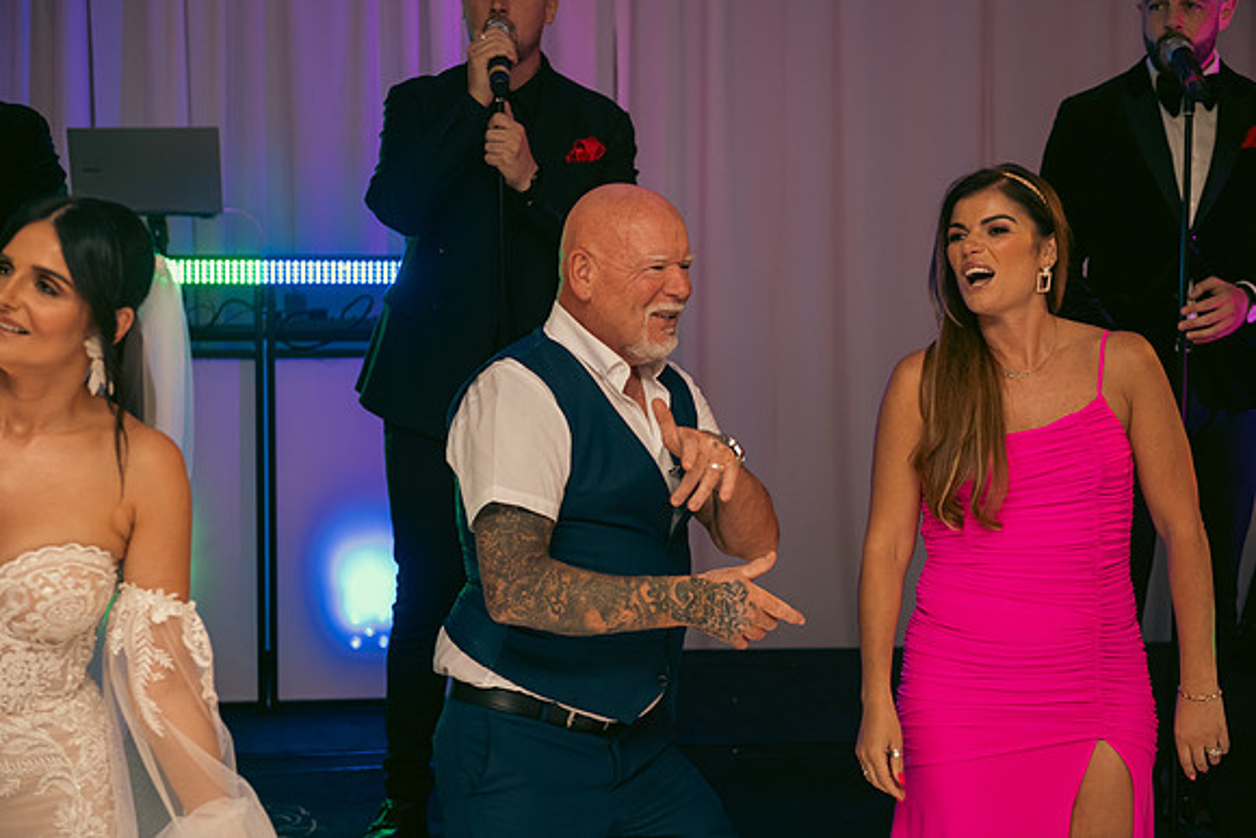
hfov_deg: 30.5
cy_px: 419
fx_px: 2303
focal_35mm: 66
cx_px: 628
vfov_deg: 20.6
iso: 800
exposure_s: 1/160
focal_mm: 66
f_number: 3.5
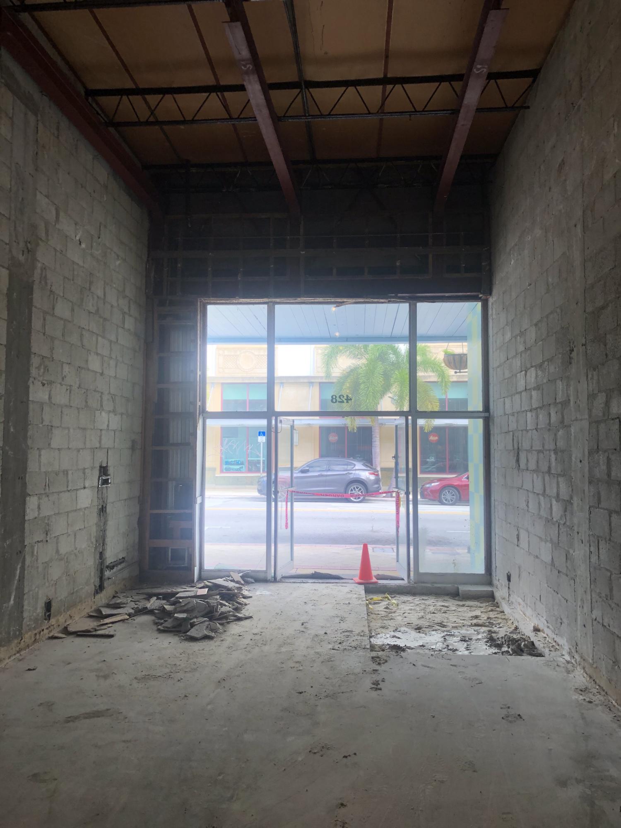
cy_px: 414
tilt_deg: +3.2
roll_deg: -0.4
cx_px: 310
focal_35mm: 28
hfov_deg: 49.7
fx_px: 670
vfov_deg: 63.4
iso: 40
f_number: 1.8
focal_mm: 4
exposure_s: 1/120
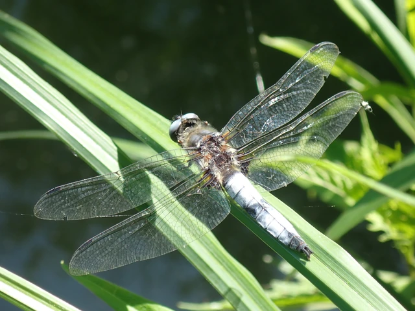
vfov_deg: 14.8
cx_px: 208
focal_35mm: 100
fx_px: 1199
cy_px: 156
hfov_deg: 19.6
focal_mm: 18
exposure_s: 1/125
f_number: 4.9
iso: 100
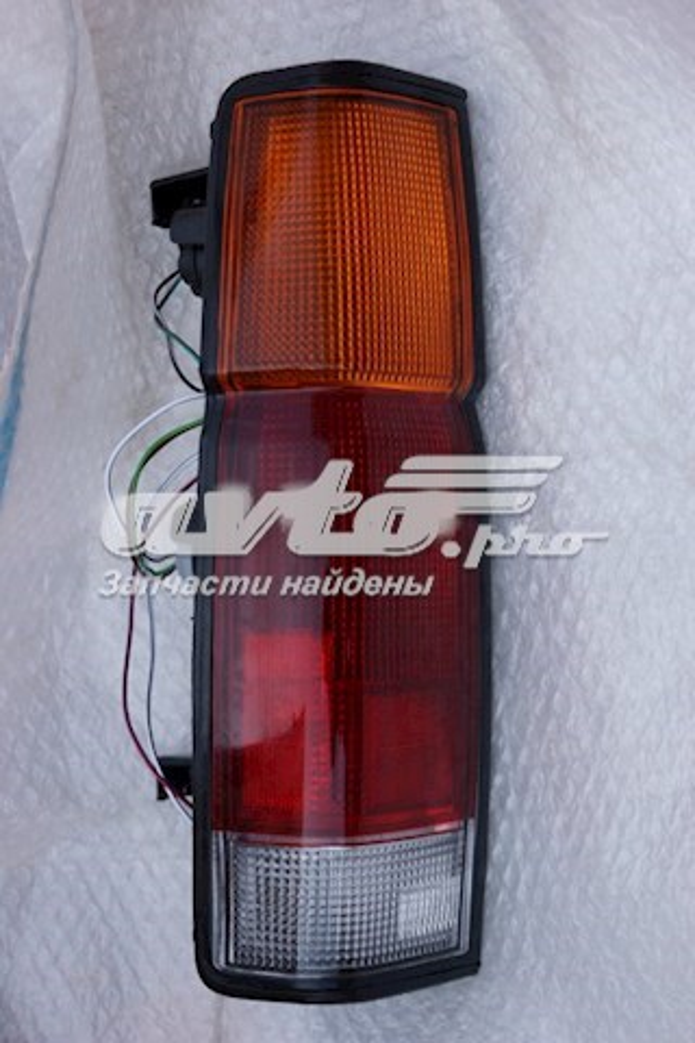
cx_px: 348
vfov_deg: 27.0
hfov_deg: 18.2
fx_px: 2172
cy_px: 522
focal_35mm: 75
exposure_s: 1/640
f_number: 5.6
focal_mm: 50
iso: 400
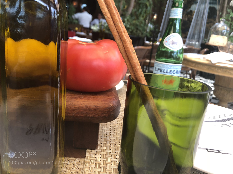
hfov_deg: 63.4
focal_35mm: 28
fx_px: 188
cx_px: 116
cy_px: 87
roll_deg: -6.3
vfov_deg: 49.7
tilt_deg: -15.6
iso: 25
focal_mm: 4
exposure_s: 1/40
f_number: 1.8
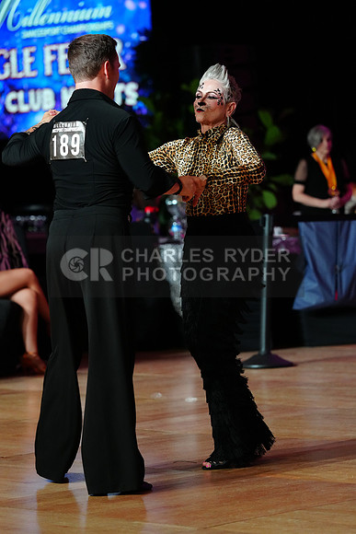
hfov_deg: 9.0
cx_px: 178
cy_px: 267
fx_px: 2268
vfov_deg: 13.4
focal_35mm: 153
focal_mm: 153
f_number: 4
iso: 3200
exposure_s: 1/250
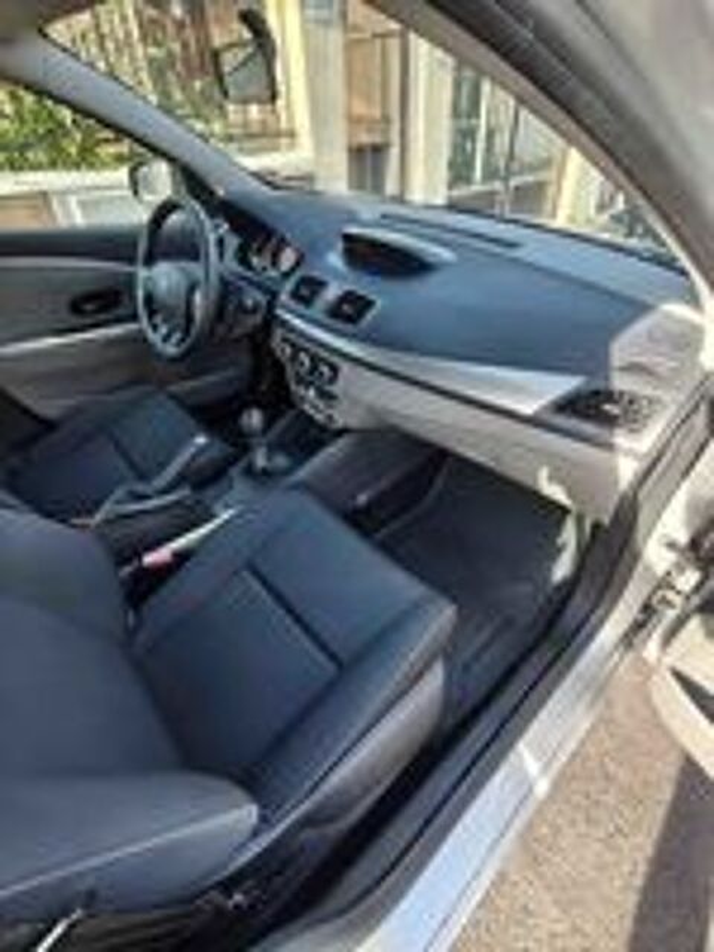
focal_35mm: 15
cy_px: 476
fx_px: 413
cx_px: 357
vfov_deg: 98.2
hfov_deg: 81.7
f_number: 2.2
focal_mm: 1.67
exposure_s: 1/100
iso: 160
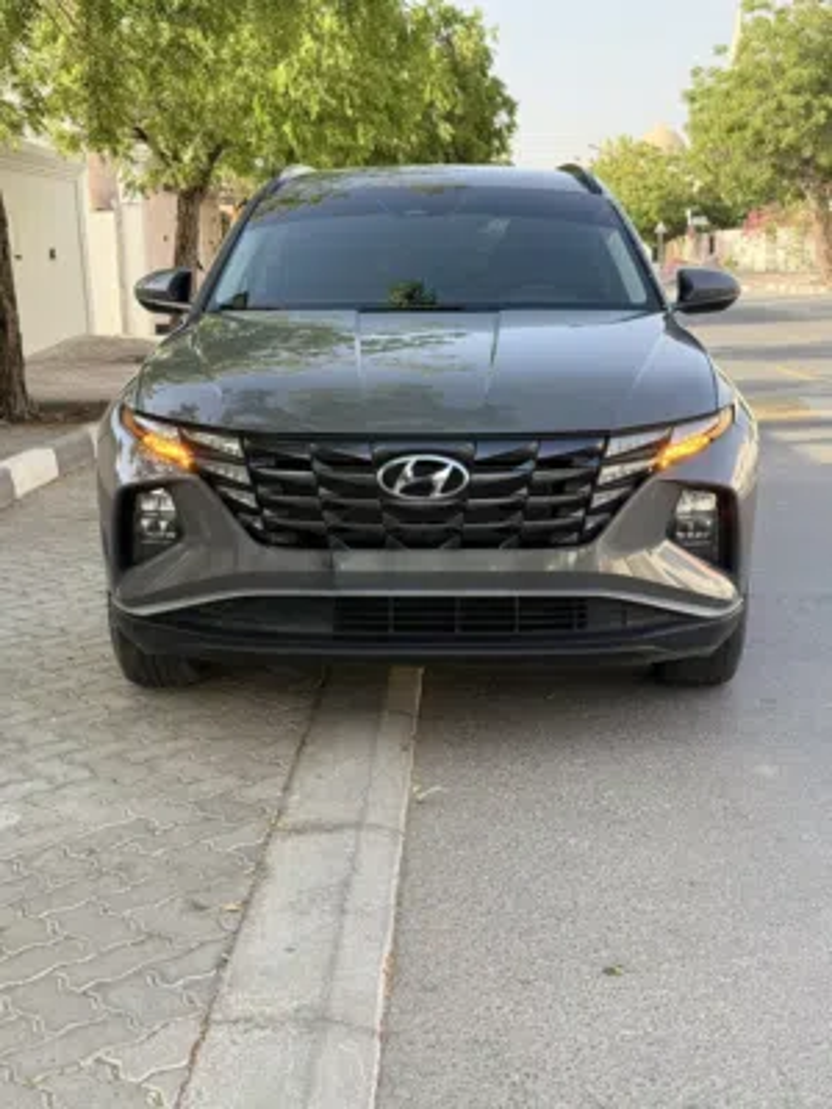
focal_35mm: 48
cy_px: 554
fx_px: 1538
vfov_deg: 39.7
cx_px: 416
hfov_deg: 30.3
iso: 100
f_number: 1.78
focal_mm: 6.76
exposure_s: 1/895
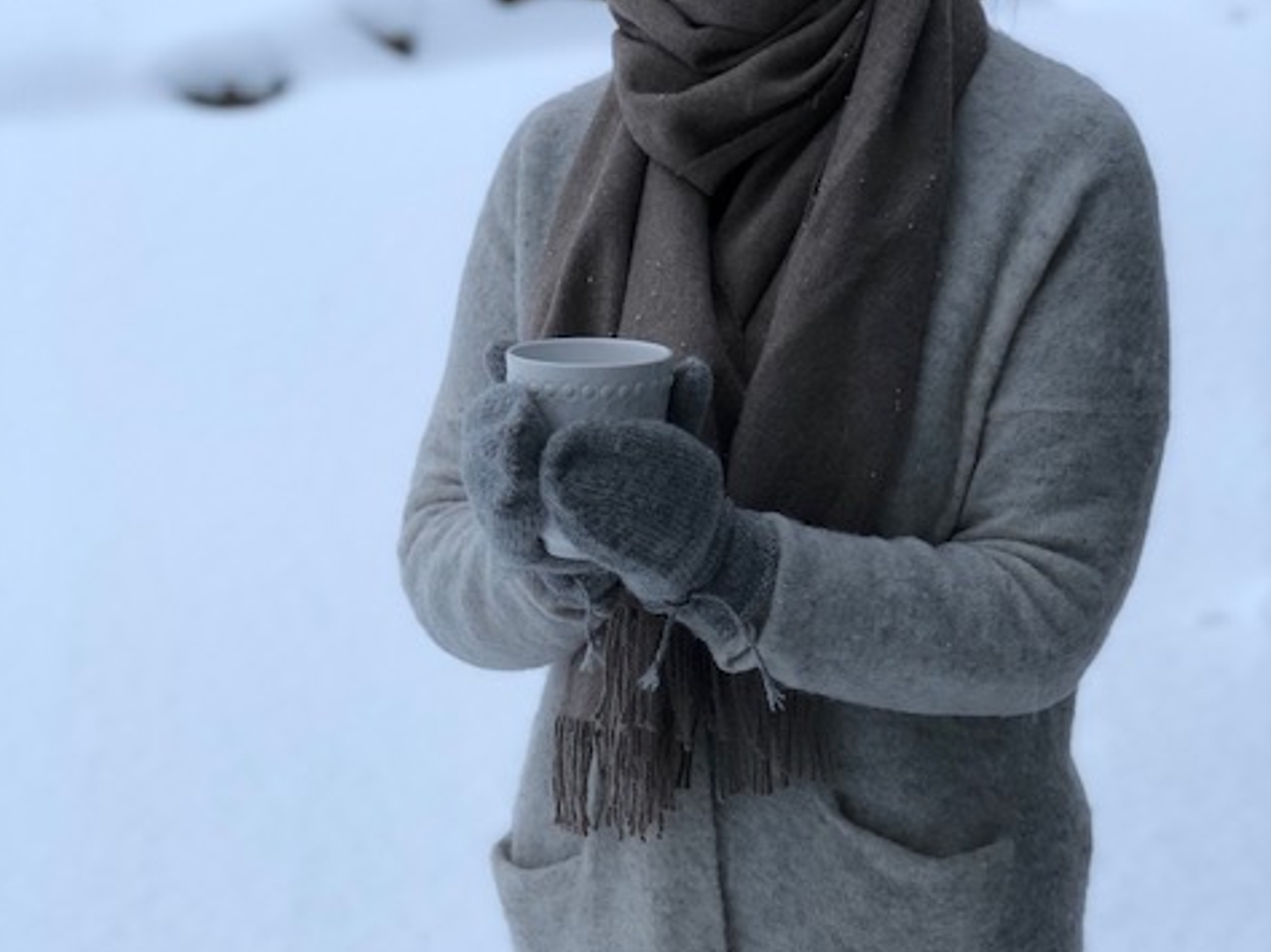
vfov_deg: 19.1
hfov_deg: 25.3
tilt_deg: -16.7
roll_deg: -0.9
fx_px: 2826
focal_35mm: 77
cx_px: 630
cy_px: 625
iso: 25
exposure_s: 1/40
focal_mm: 6.6
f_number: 2.8
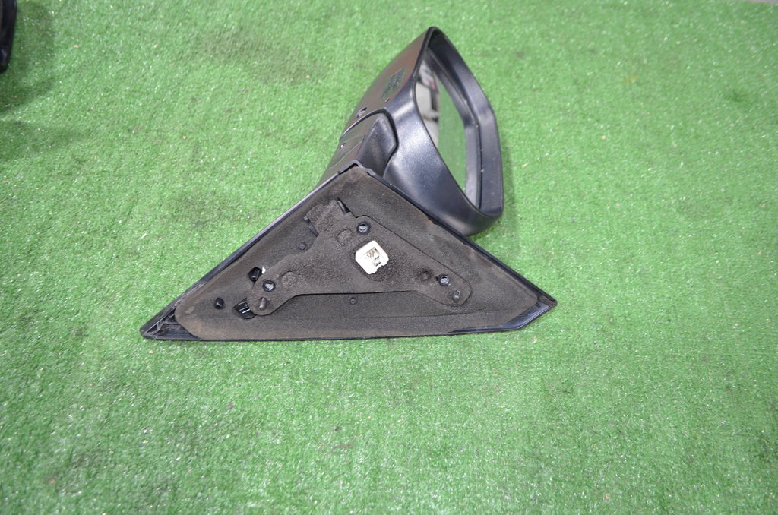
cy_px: 258
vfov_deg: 47.7
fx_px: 582
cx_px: 389
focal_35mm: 27
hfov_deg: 67.5
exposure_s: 1/60
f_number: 3.5
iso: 1100
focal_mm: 18
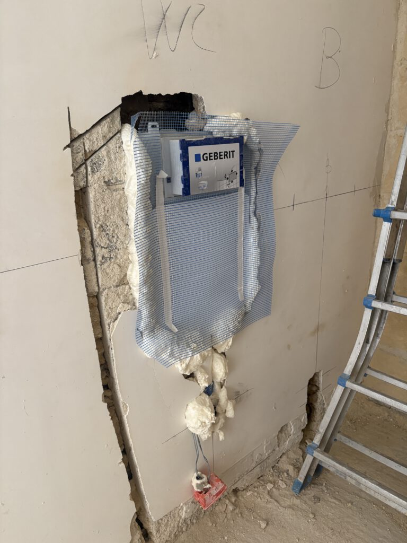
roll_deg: +2.5
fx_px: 408
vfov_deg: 67.3
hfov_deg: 53.1
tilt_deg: -19.4
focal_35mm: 26
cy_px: 272
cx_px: 204
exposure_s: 1/60
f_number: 1.6
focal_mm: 5.96
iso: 250
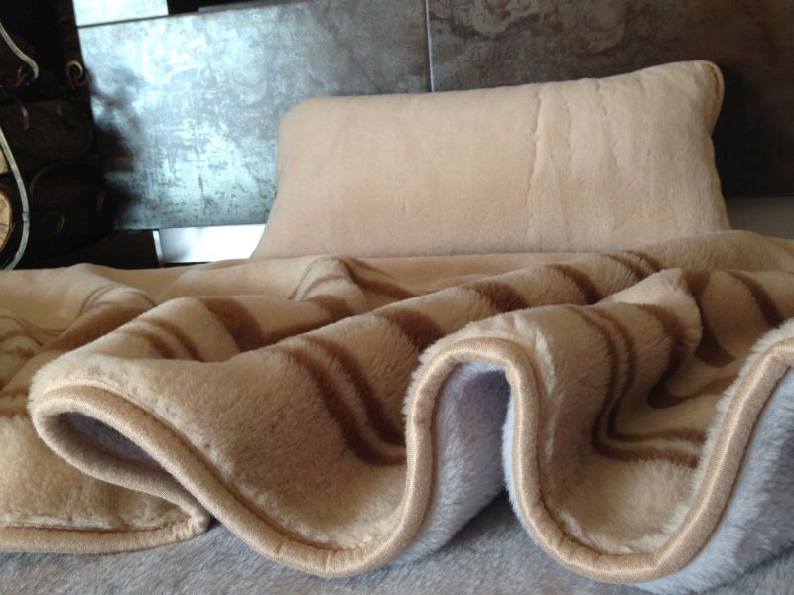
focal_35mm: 33
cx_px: 397
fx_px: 757
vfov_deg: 42.9
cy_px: 298
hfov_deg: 55.4
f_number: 2.4
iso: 64
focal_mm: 4.12
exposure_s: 1/40
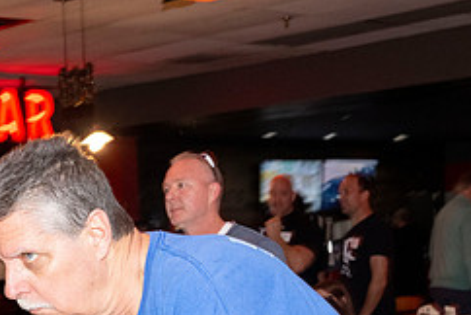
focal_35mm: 104
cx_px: 76
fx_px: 1362
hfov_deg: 19.4
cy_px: 444
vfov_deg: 12.7
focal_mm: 33
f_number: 5.6
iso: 2000
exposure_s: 1/100
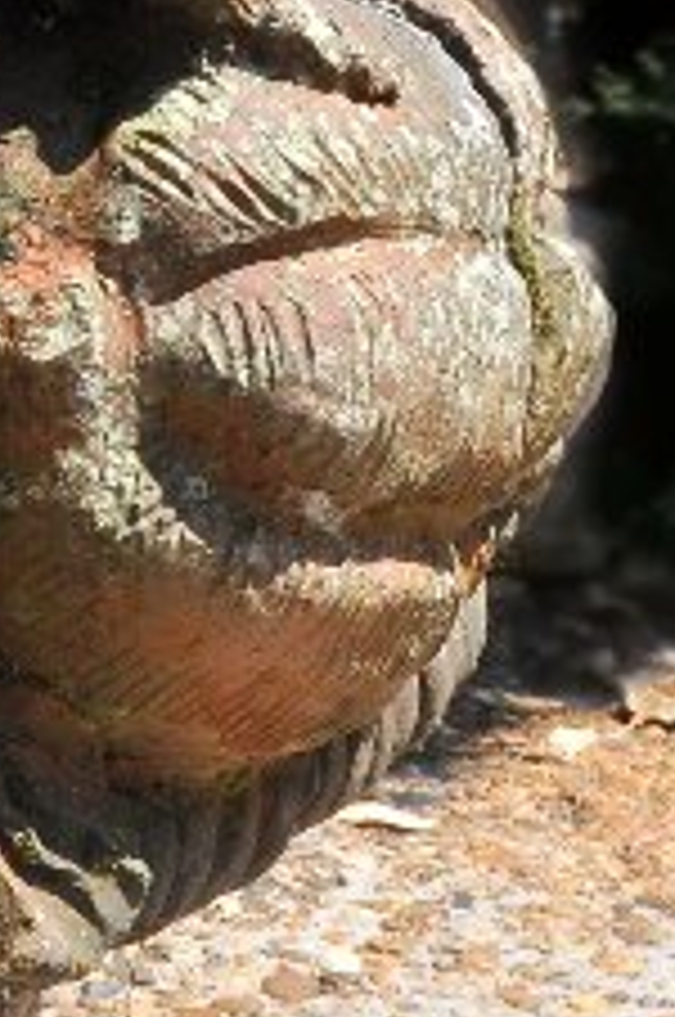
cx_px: -943
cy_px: 288
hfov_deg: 6.8
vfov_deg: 10.8
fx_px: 5388
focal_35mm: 191
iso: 800
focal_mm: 24
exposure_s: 1/640
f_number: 13
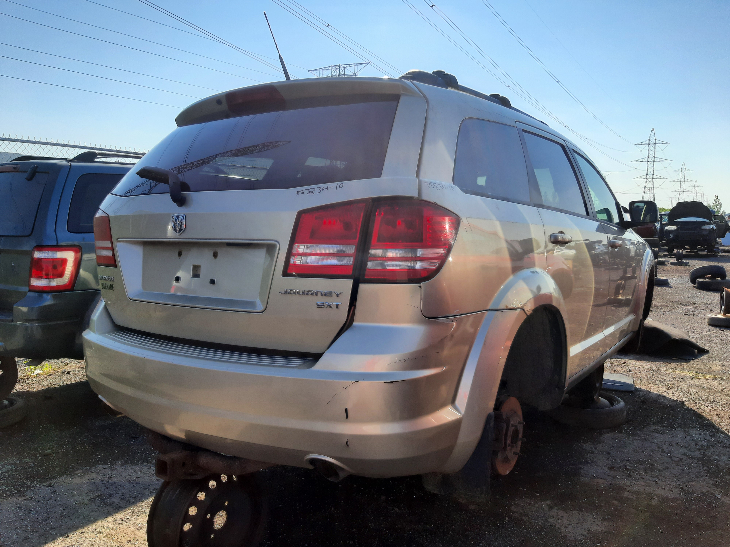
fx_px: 548
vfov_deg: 53.1
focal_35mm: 26
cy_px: 274
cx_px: 365
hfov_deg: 67.3
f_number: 1.7
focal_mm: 3.92
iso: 40
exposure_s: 1/1684
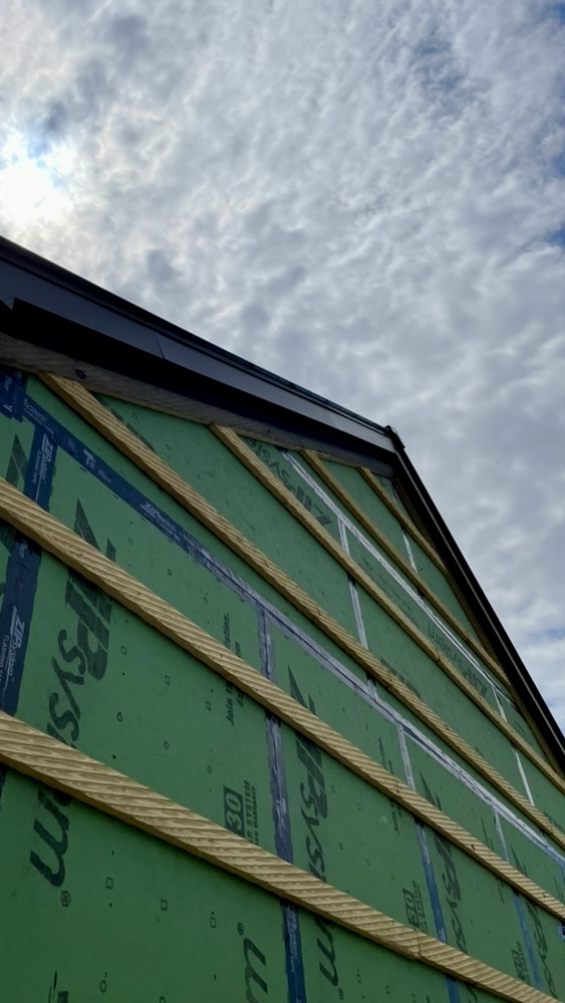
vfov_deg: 66.1
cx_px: 202
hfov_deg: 39.9
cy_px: 497
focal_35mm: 29
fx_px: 772
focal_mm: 4.2
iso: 32
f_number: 1.6
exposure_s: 1/17241
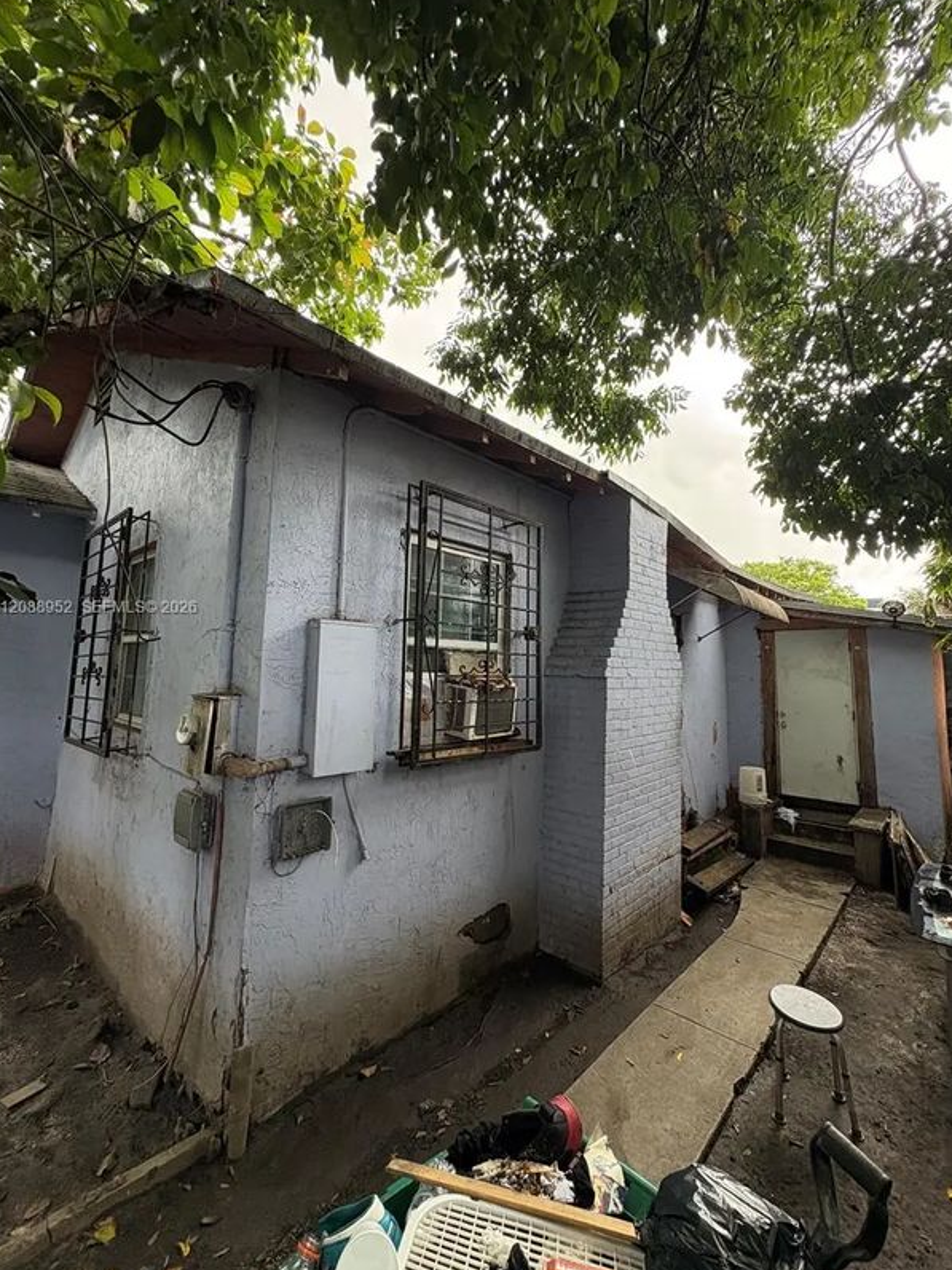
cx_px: 498
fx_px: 550
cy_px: 609
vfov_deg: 98.1
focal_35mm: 15
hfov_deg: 81.7
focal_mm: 2.22
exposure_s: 1/131
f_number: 2.2
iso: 100
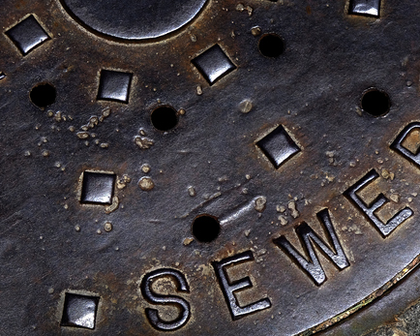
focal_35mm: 130
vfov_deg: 11.9
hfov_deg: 14.7
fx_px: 1616
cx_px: 327
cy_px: 224
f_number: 6.4
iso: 200
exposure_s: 1/600
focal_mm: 55
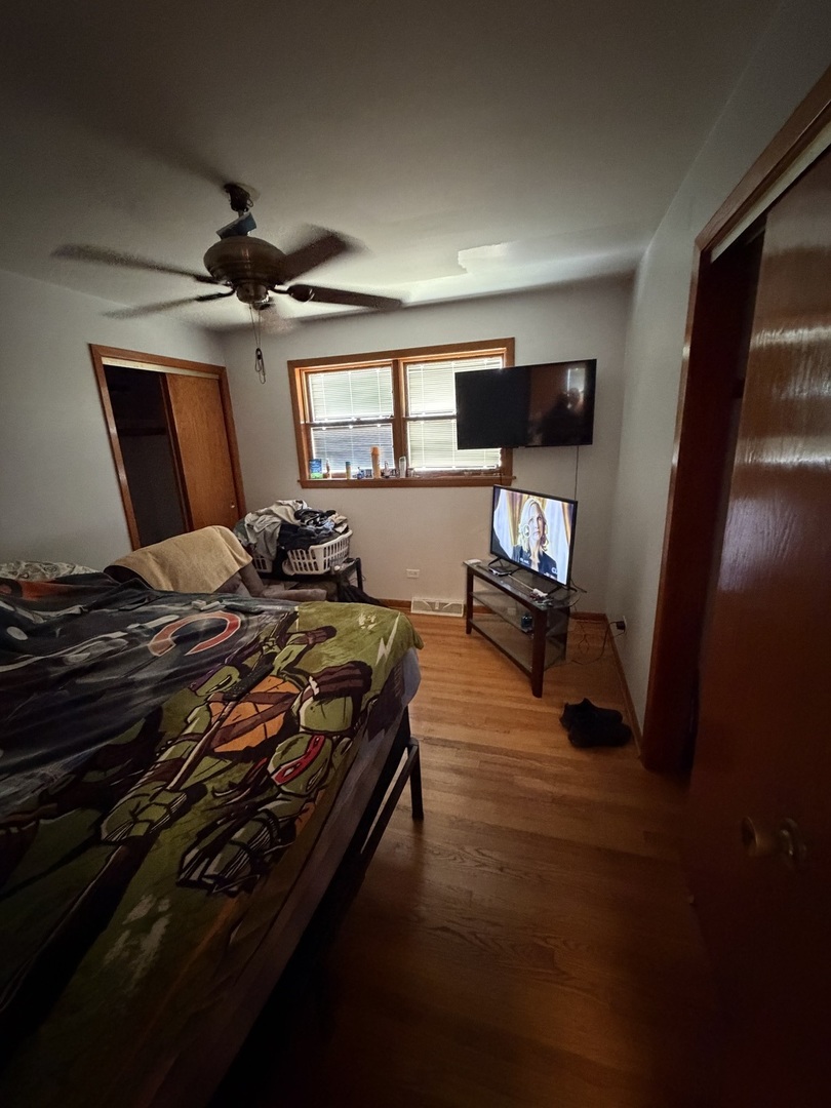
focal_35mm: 14
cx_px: 416
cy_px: 554
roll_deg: +2.5
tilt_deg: -14.6
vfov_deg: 102.1
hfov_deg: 85.7
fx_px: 448
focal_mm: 2.22
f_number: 2.2
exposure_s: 1/30
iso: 1250
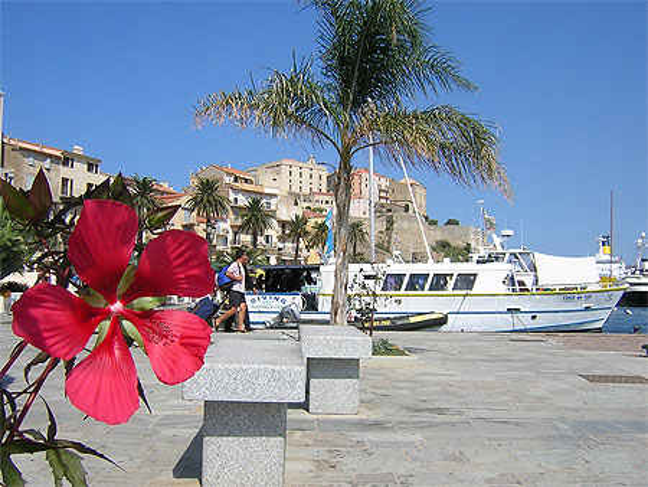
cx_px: 324
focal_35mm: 36
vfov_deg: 39.7
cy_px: 244
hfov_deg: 51.3
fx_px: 674
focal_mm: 4.7
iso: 100
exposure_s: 1/478
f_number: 5.2
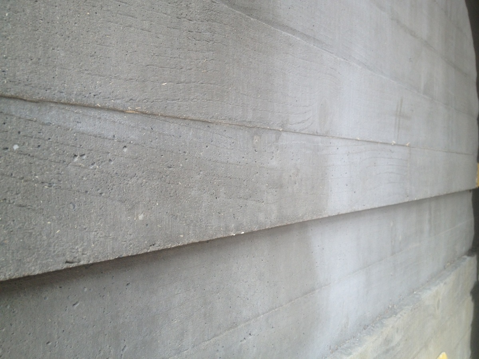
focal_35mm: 35
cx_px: 240
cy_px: 180
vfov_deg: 40.7
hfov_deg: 52.6
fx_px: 484
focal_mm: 4.28
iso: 64
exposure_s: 1/120
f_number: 2.4
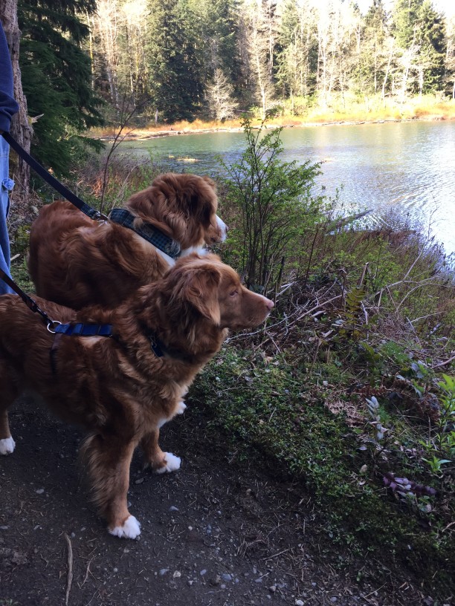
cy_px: 303
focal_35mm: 29
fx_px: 508
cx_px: 228
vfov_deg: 61.7
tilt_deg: -21.5
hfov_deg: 48.2
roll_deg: +2.1
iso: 32
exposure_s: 1/120
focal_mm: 4.15
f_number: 2.2
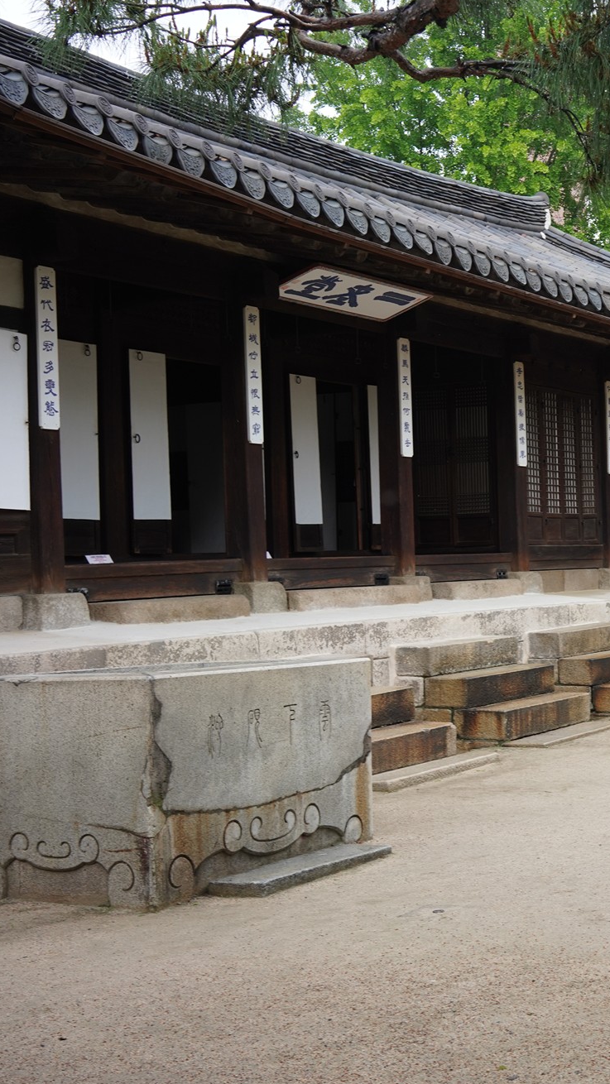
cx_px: 718
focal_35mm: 56
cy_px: 540
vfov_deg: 37.2
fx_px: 1610
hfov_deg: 20.2
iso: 400
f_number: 6.3
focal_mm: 35
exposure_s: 1/100
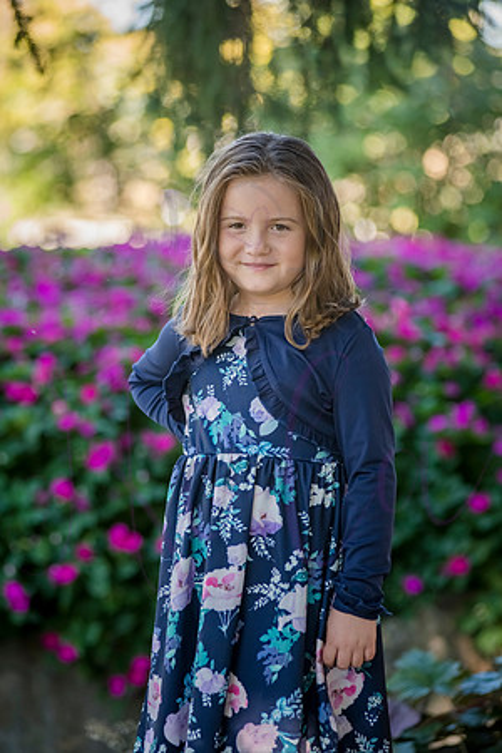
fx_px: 2824
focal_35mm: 135
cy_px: 376
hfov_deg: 10.2
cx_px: 251
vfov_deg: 15.2
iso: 800
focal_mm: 135
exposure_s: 1/640
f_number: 4
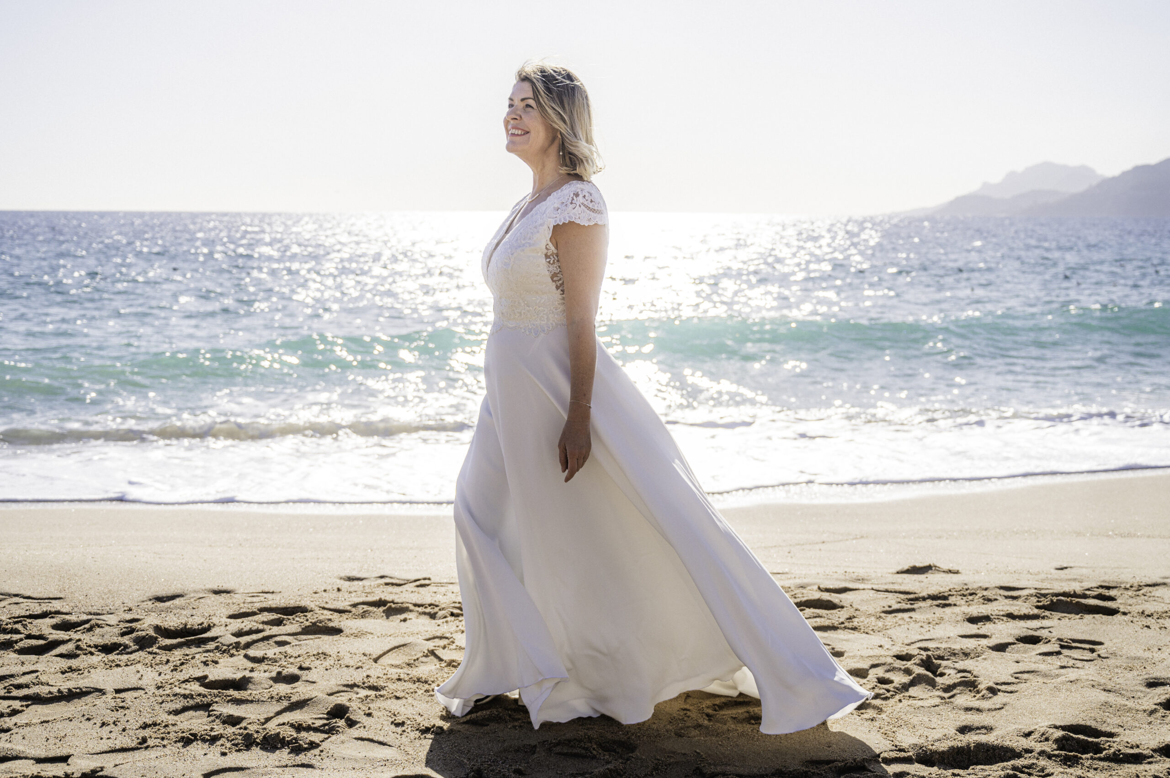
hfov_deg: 44.5
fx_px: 1429
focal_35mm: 44
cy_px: 389
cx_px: 585
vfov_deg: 30.5
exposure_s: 1/5000
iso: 160
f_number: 4
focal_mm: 44
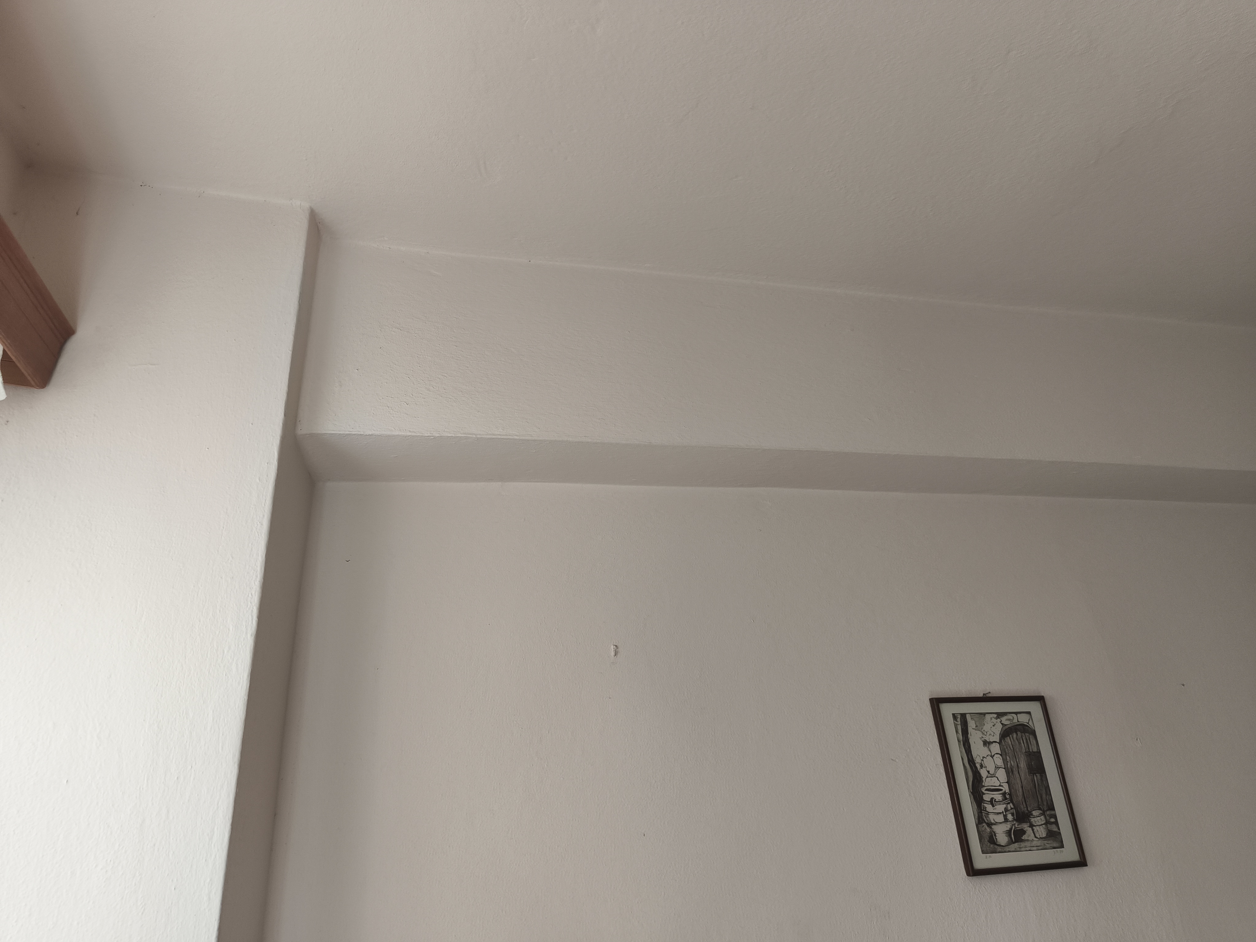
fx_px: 835
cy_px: 471
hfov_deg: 73.9
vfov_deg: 58.9
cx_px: 628
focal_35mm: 23
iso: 100
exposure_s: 1/100
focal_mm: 5.35
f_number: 1.7
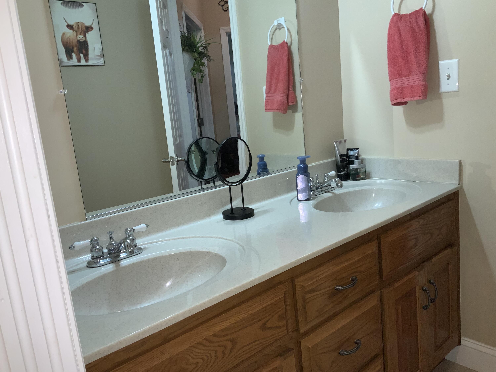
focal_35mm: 29
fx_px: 416
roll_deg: +5.0
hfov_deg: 61.7
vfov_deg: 48.2
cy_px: 186
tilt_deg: -10.6
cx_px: 248
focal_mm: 3
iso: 40
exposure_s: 1/60
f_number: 1.8
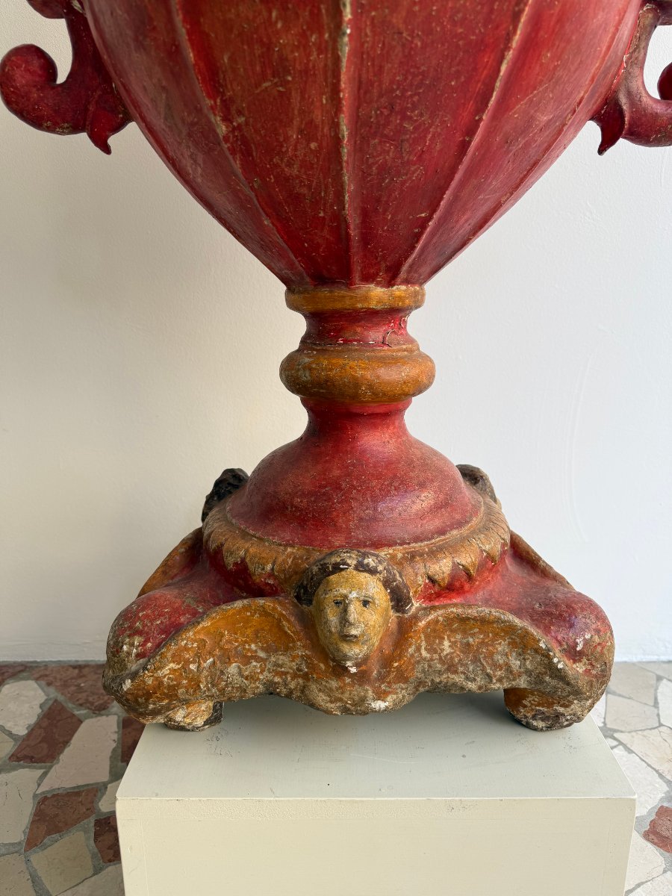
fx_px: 621
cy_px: 448
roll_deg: +0.2
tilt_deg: -14.1
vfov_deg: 71.6
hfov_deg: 56.8
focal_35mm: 24
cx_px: 336
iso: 64
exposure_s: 1/176
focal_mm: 6.76
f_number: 1.78
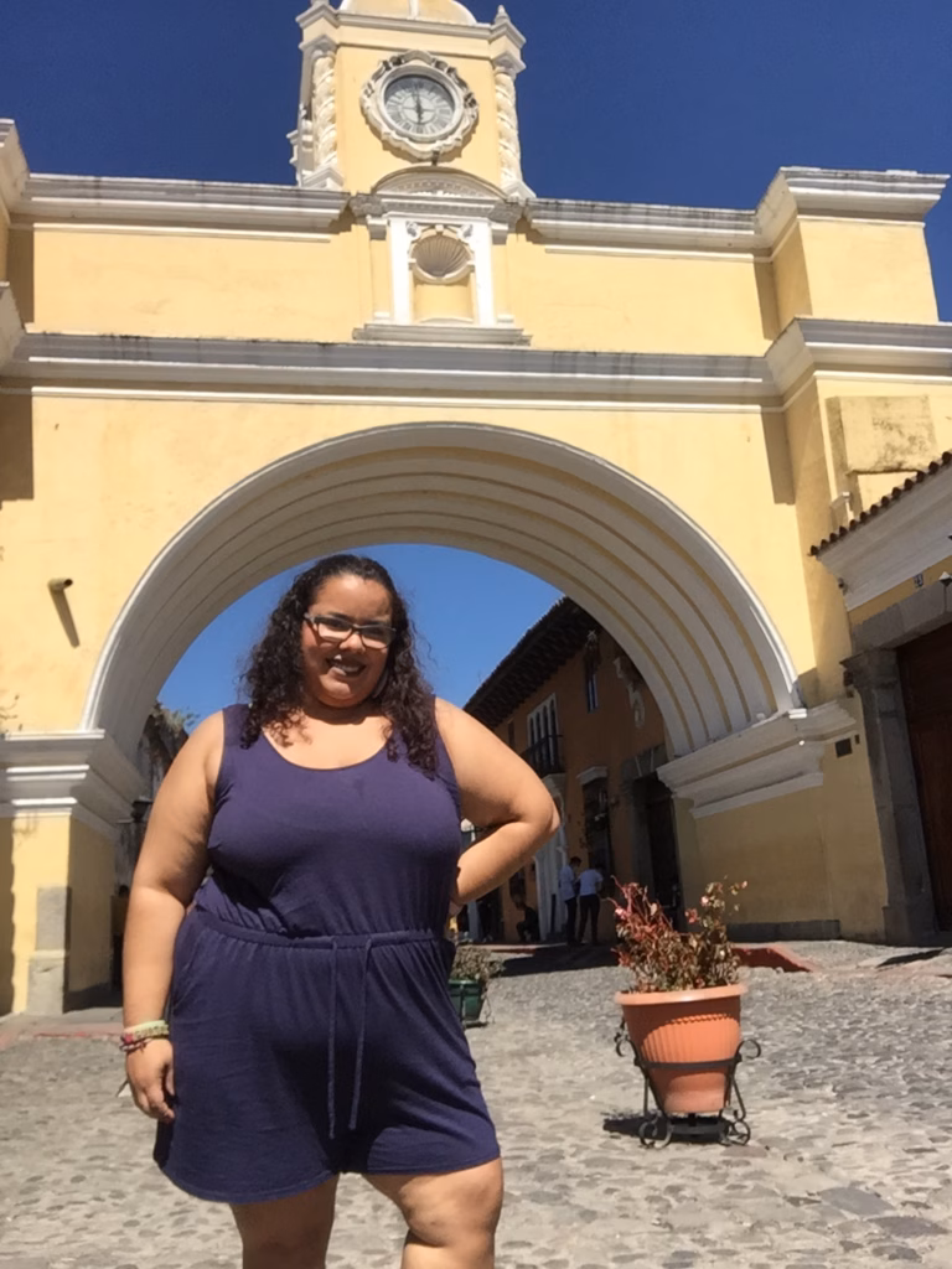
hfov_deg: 45.4
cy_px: 634
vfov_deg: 58.4
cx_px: 476
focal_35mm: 31
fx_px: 1137
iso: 32
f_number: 2.2
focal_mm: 2.65
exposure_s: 1/1490
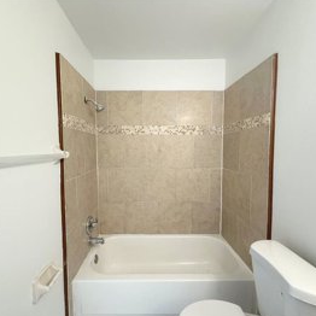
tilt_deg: -3.0
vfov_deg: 84.0
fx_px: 176
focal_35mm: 17
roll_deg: +0.4
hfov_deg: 83.9
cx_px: 151
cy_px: 158
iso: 320
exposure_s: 1/76
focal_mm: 2.22
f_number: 2.2
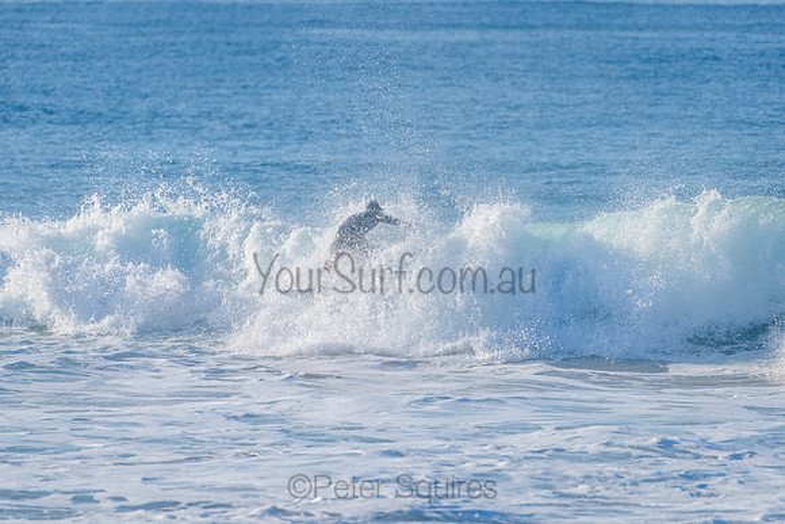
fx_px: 10905
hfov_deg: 4.1
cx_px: 392
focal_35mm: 500
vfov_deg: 2.8
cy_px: 262
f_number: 5.6
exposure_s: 1/2000
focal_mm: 500
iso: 220
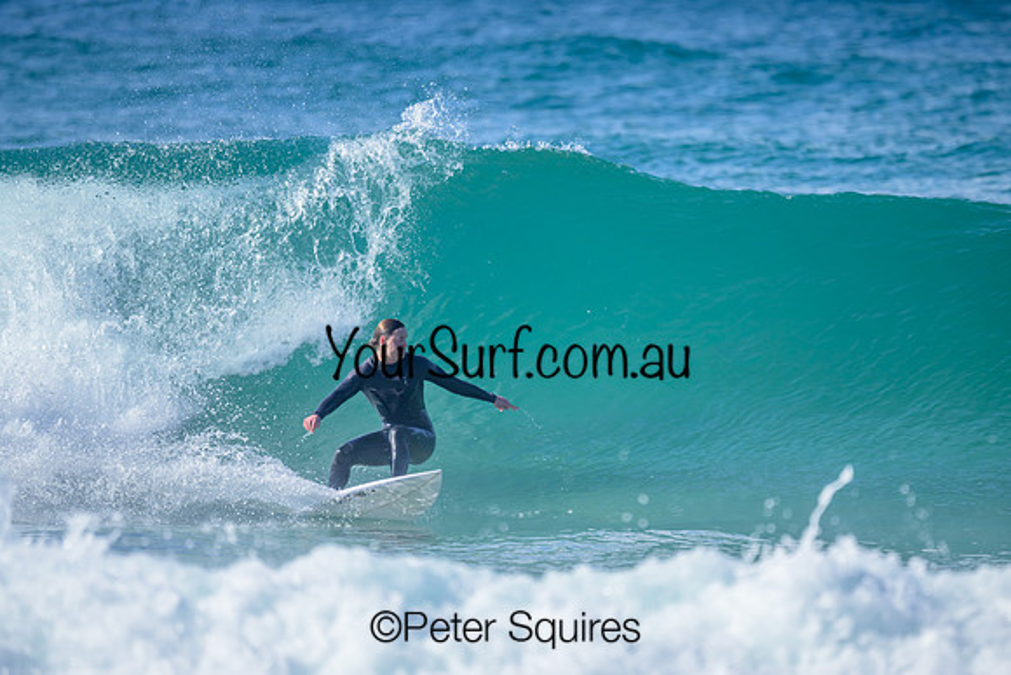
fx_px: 22471
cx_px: 506
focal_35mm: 800
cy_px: 338
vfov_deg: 1.7
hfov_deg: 2.6
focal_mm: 800
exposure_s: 1/2500
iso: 560
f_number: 6.3
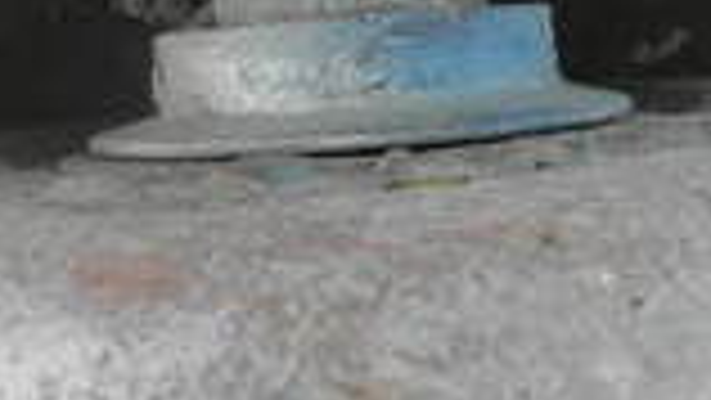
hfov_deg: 27.4
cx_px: 248
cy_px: -166
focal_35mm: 77
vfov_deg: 14.8
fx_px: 1452
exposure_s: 1/125
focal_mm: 5
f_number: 3
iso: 64
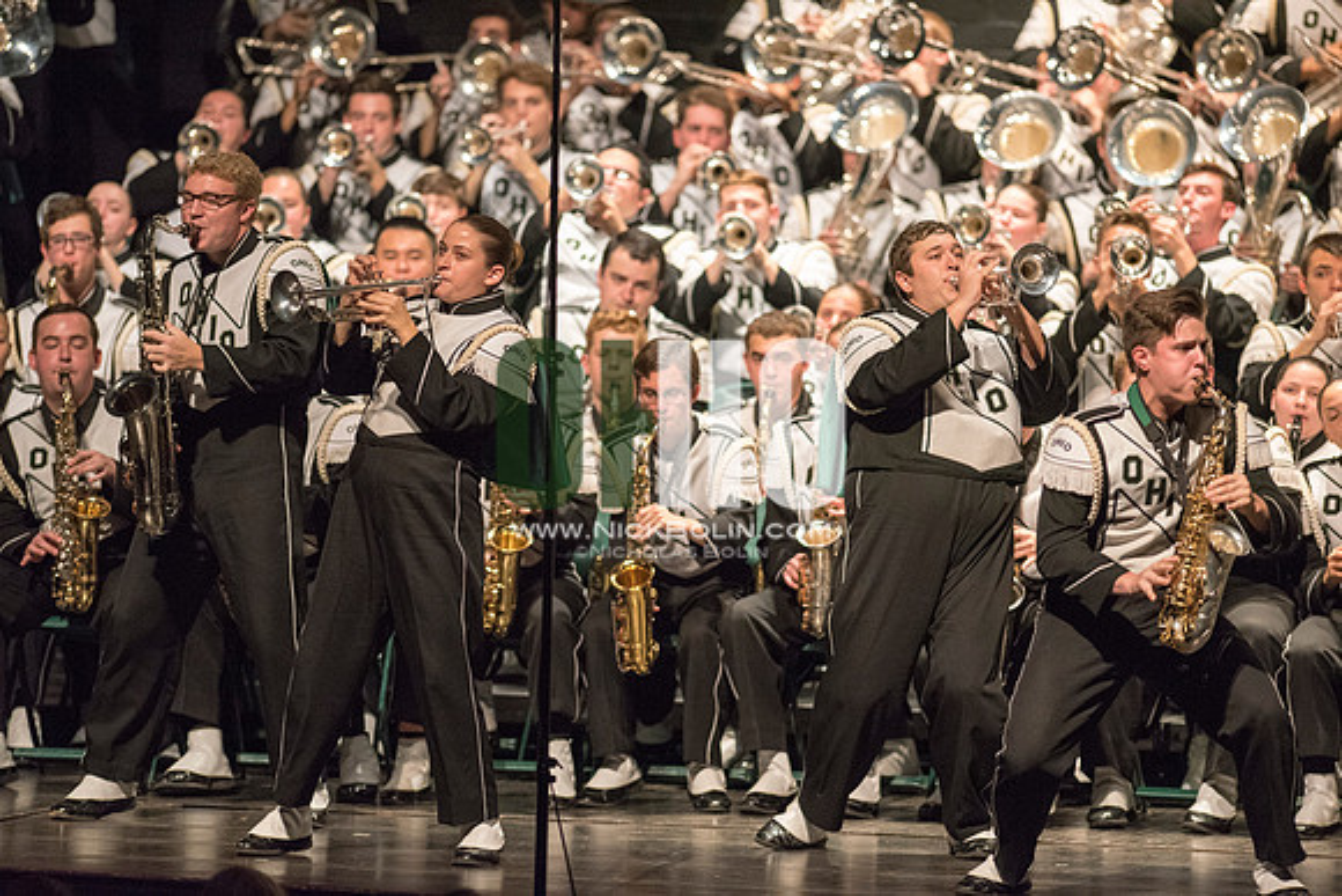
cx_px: 671
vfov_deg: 4.6
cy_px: 448
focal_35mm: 300
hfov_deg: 6.9
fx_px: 11185
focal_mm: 300
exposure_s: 1/500
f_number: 2.8
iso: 4000
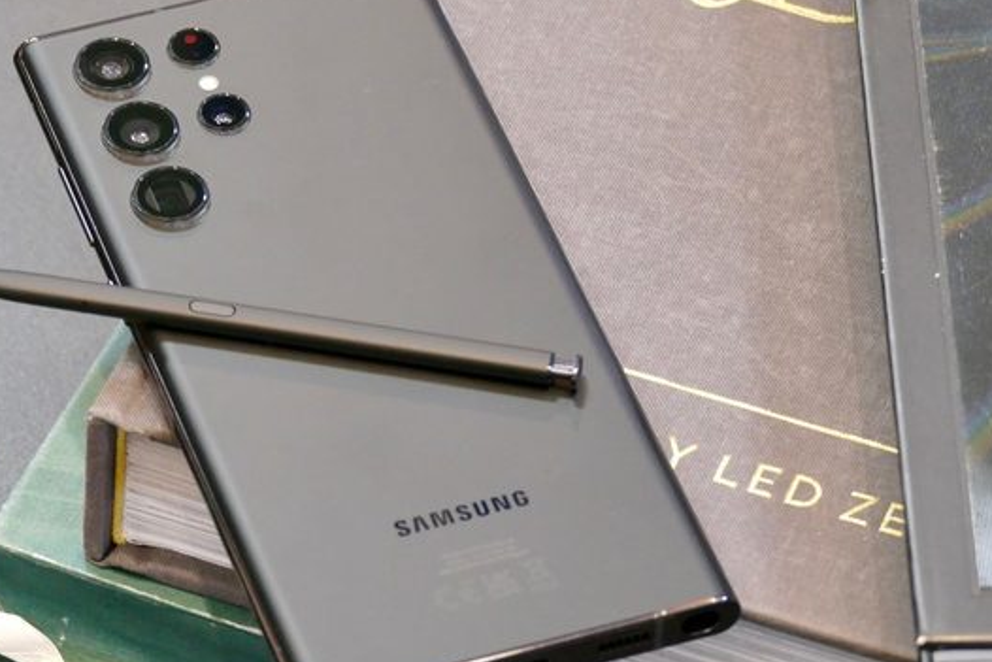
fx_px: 6780
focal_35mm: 246
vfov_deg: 5.6
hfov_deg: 8.4
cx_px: 353
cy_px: 348
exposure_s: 1/60
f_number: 4.5
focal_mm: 65.81
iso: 1600
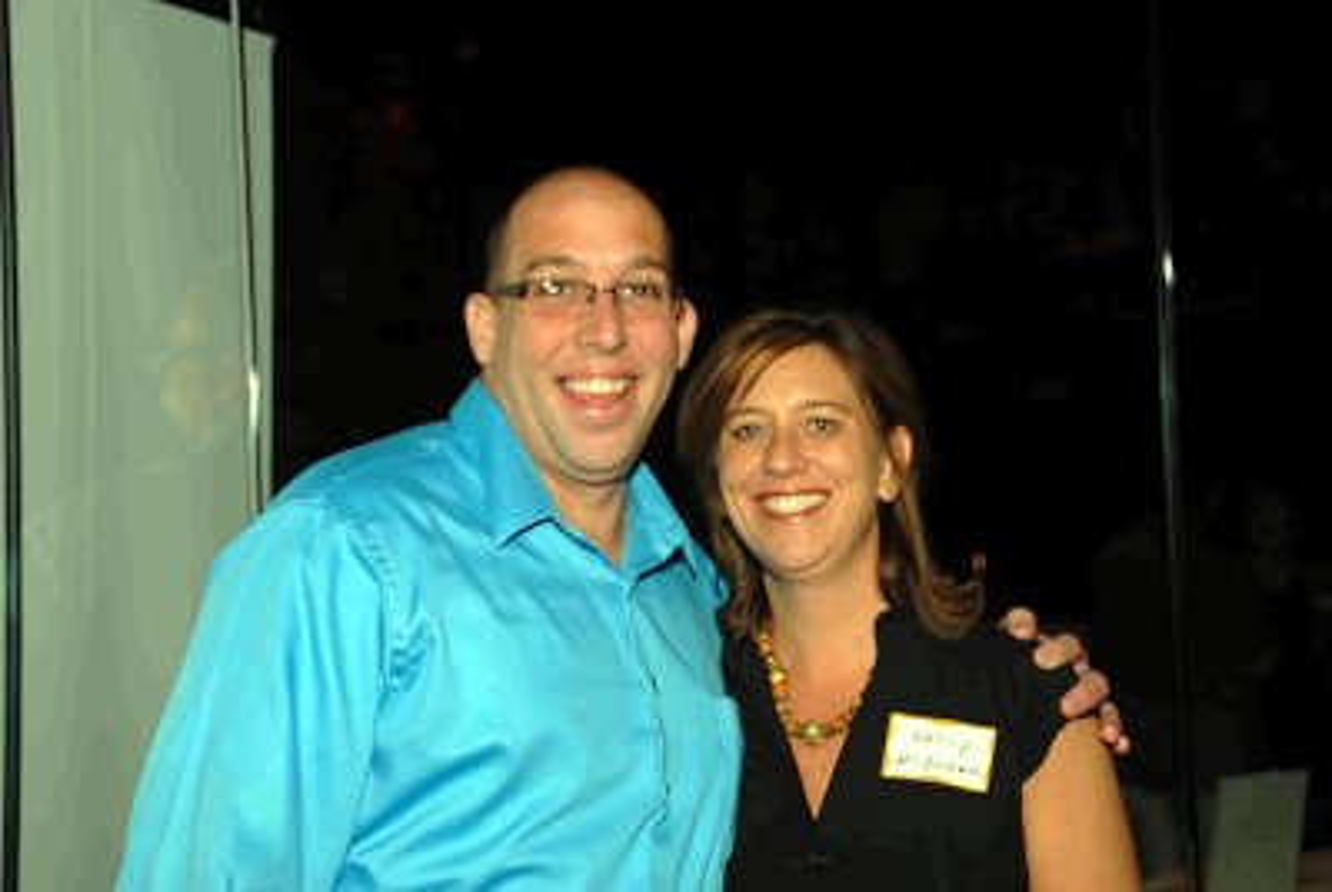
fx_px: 2334
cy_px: 446
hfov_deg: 31.8
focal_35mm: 63
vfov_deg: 21.6
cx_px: 666
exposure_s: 1/250
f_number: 5.6
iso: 100
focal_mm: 42
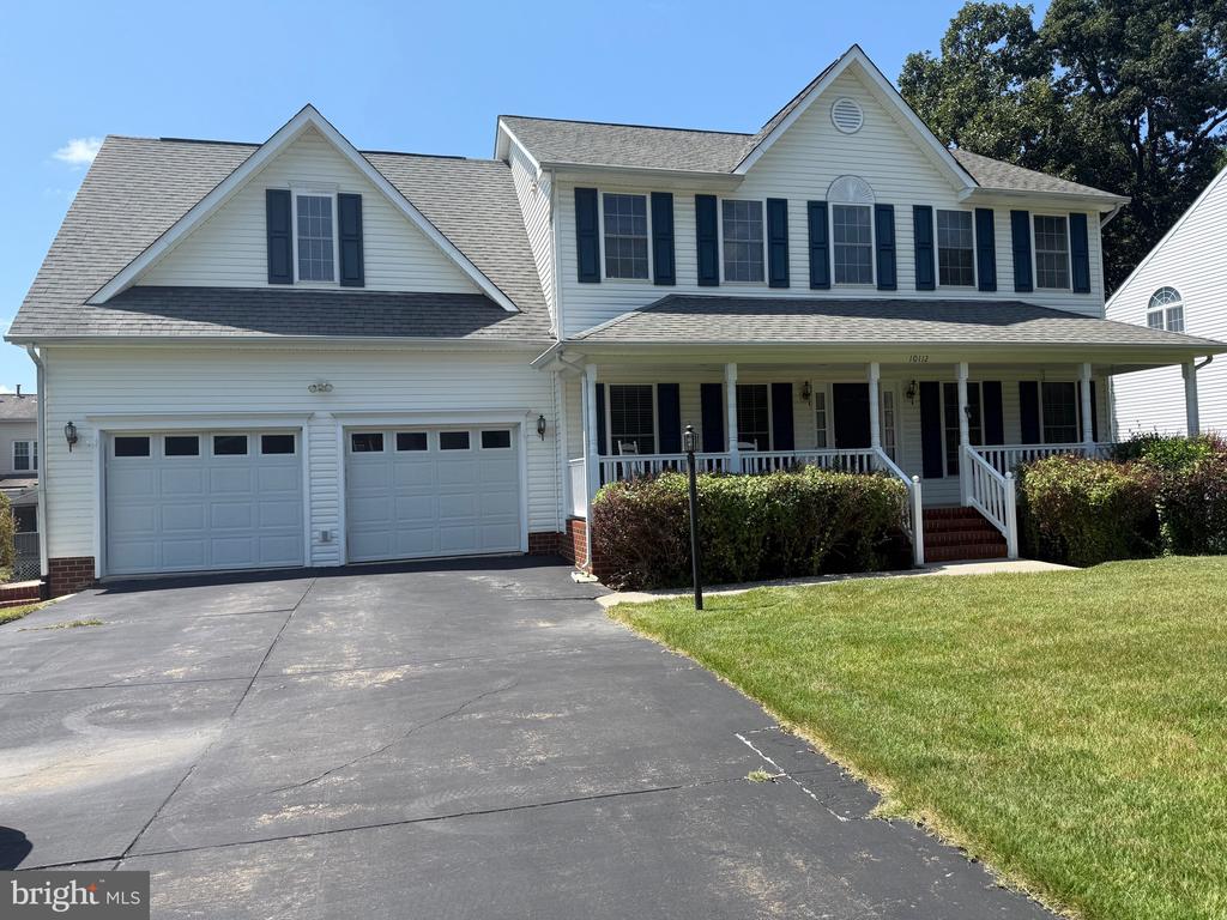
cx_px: 614
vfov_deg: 56.8
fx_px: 851
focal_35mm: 24
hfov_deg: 71.6
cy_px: 460
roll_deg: +2.3
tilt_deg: +2.4
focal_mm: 6.76
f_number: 1.78
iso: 80
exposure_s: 1/2907
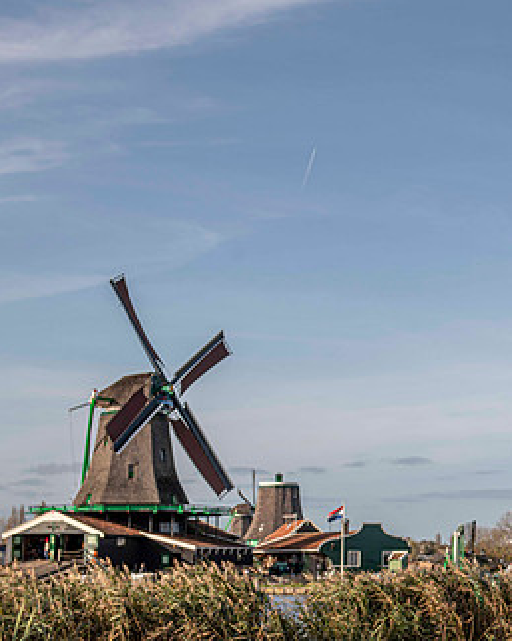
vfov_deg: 23.2
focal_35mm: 82
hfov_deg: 18.2
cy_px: 408
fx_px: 1555
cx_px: 519
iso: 64
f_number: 5.6
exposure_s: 1/640
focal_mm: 45
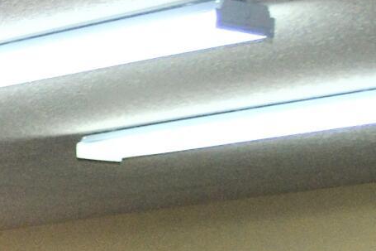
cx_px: -824
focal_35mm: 178
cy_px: 636
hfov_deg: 8.9
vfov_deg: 7.2
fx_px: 1858
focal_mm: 18
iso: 500
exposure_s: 1/60
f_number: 3.5
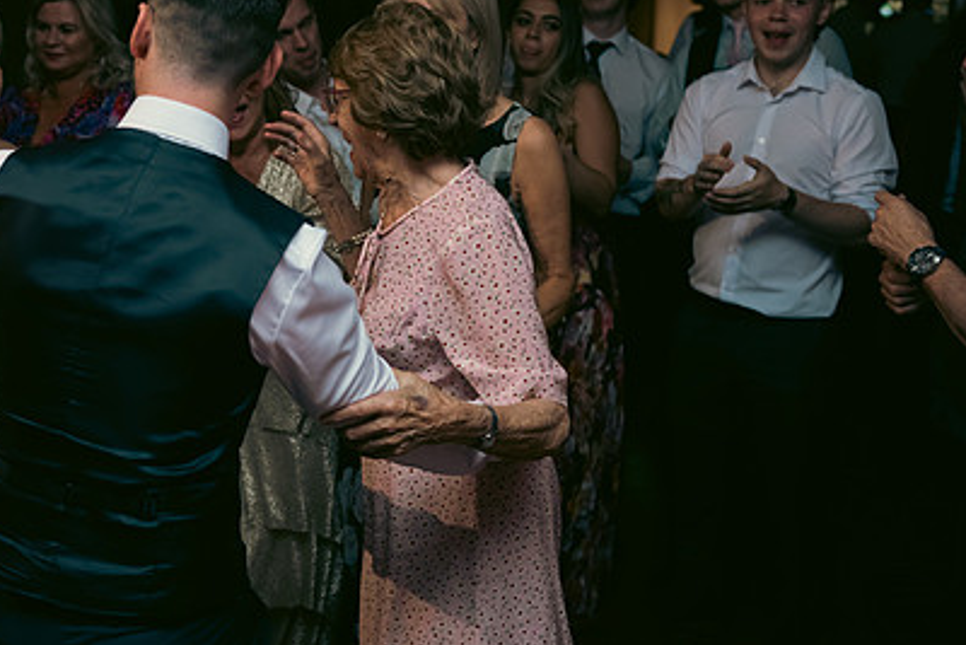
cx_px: 278
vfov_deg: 23.3
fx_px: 1557
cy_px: 197
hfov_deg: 34.0
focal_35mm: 58
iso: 800
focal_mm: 40
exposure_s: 1/160
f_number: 3.5
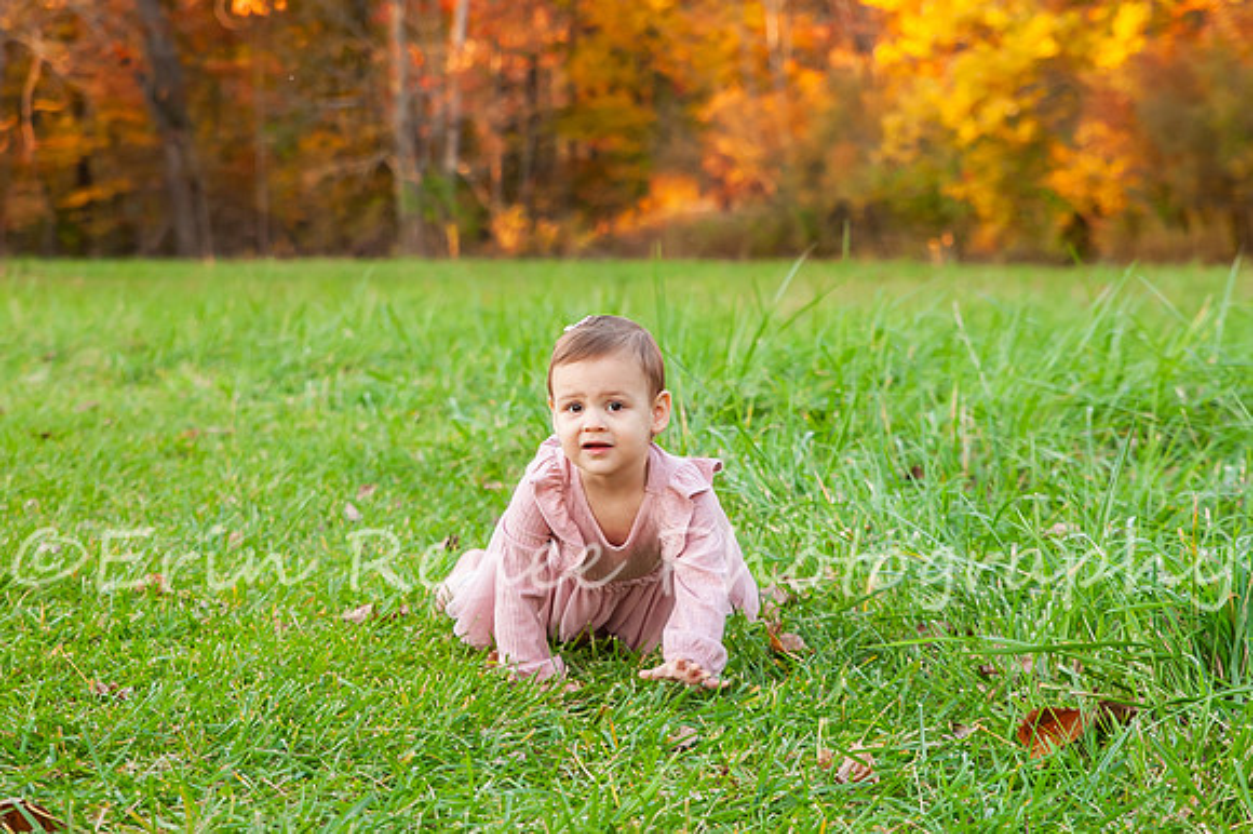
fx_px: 3488
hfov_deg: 20.4
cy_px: 476
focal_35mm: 100
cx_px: 614
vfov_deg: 13.6
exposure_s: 1/200
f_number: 4.5
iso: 640
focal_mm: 70
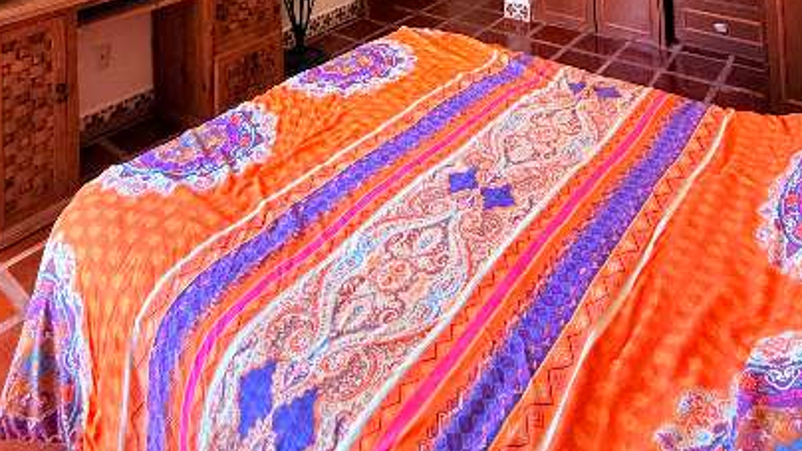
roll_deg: +2.4
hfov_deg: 65.8
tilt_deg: +4.0
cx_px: 451
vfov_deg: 27.2
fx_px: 617
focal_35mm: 29
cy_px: -234
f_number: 2.2
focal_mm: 2.22
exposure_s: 1/99
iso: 250
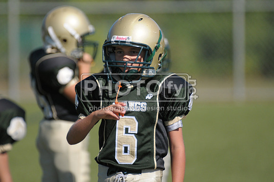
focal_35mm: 600
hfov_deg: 3.4
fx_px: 4560
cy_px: 91
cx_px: 137
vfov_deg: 2.3
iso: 640
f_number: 4
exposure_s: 1/5000
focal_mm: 400
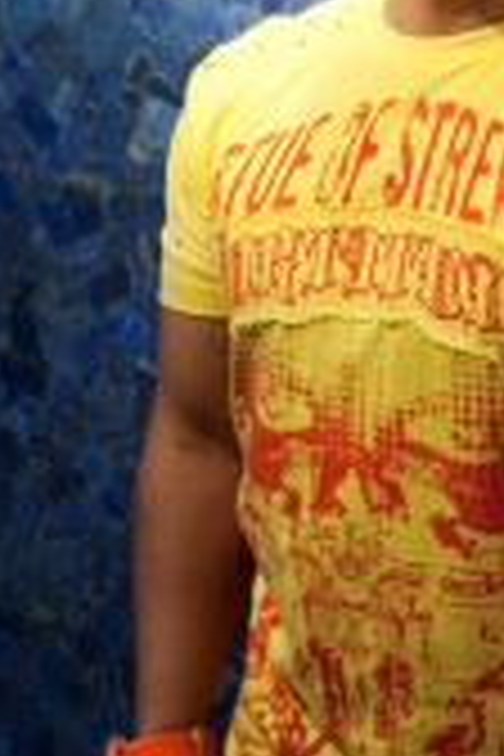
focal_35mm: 97
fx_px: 2037
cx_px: 304
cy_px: 144
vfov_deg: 20.8
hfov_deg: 14.1
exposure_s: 1/100
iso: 100
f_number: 2.8
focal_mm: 34
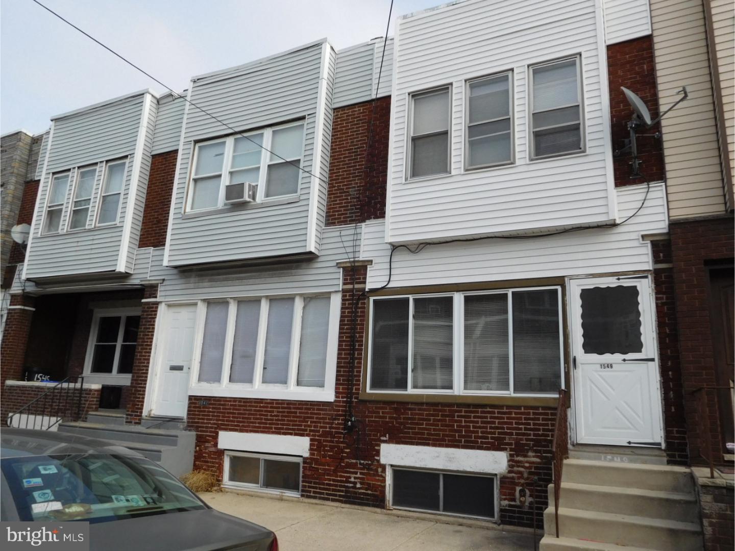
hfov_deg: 69.4
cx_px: 368
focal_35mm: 25
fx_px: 531
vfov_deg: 54.9
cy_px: 276
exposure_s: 1/1000
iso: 125
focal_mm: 4.5
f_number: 3.4
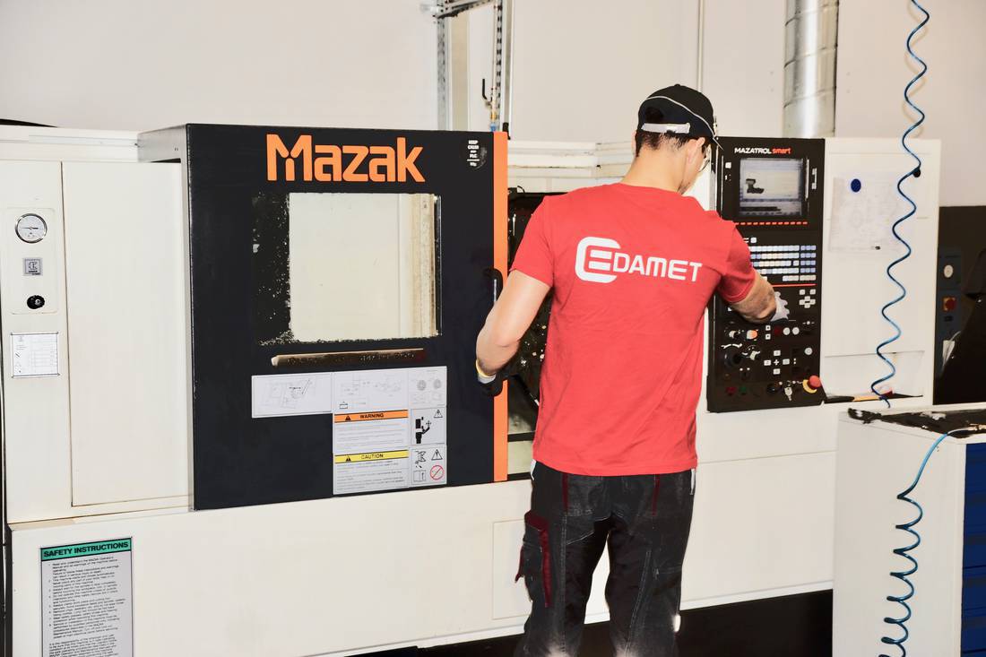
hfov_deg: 37.9
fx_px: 1438
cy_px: 328
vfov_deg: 25.7
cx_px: 493
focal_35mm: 52
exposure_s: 1/160
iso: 400
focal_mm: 35
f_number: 4.5
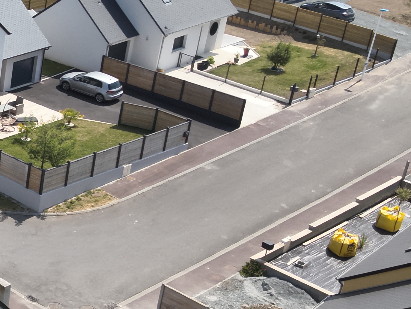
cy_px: 150
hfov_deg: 23.0
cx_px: -188
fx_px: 831
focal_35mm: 70
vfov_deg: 21.0
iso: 100
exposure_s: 1/800
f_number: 2.8
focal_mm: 4.4
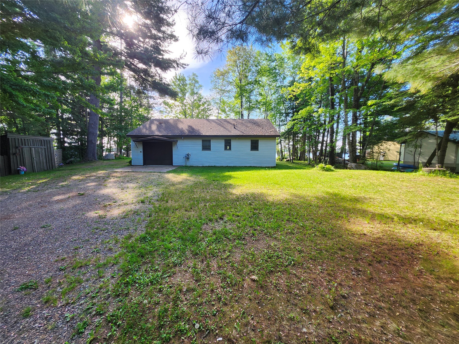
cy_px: 172
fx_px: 172
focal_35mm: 13
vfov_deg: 89.9
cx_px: 230
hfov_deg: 106.2
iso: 50
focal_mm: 1.74
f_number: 2.2
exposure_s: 1/120
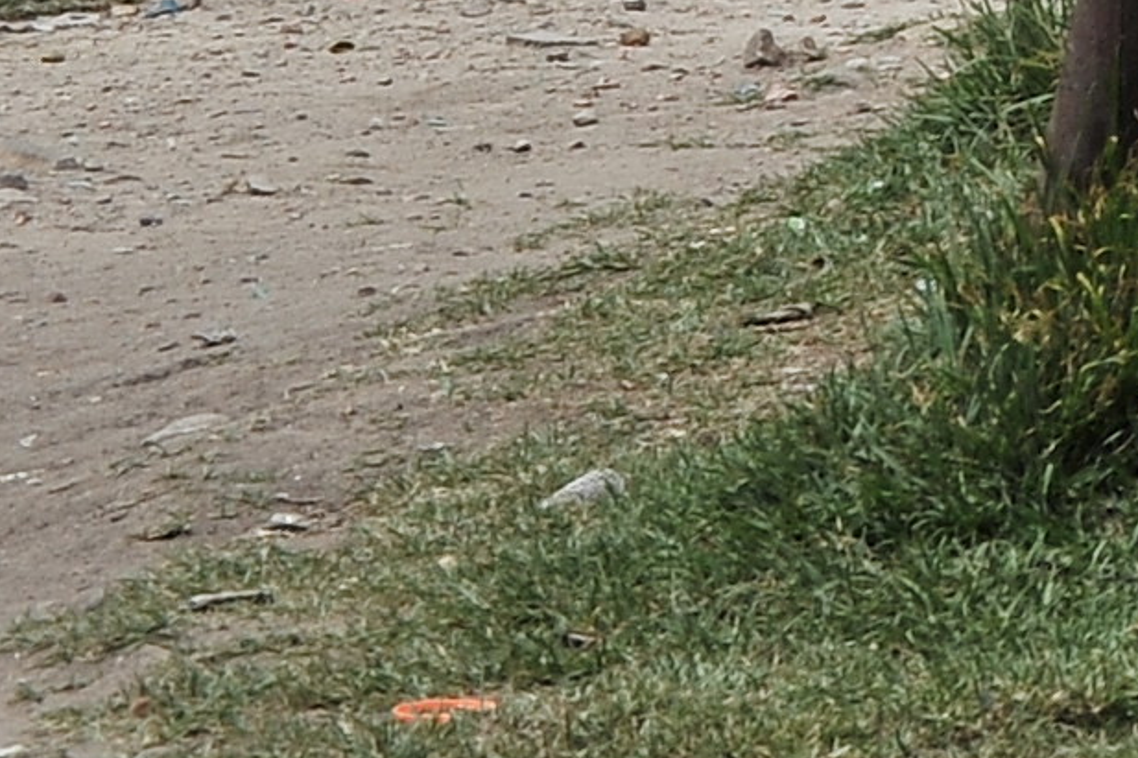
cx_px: 3645
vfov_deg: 5.0
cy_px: -1568
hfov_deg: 6.9
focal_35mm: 262
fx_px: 8279
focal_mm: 38
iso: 320
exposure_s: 1/1000
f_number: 10
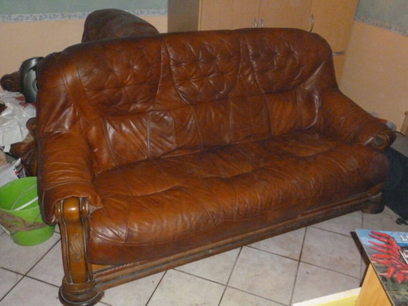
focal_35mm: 32
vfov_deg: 44.2
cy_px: 153
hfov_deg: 56.8
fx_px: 377
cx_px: 204
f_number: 3.3
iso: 1000
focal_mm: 5.7
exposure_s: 1/60
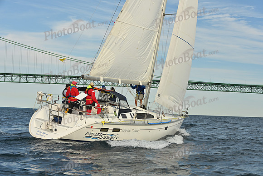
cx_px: 132
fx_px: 511
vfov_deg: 19.5
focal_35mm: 70
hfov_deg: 28.8
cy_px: 88
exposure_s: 1/1000
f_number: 9
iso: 320
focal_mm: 70
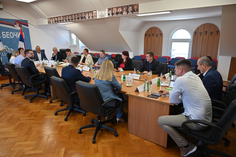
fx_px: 157
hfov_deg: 73.8
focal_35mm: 24
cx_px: 118
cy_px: 78
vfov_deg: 53.1
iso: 320
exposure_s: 1/100
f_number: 4
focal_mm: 24
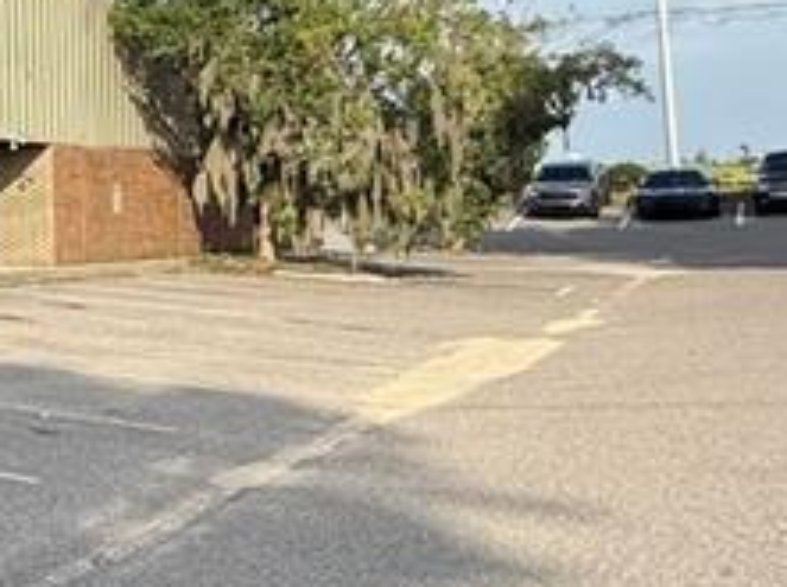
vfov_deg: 22.1
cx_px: -655
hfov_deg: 20.4
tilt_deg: +4.3
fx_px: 1475
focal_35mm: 65
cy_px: 89
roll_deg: -0.3
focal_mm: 2.22
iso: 50
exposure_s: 1/1368
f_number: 2.2
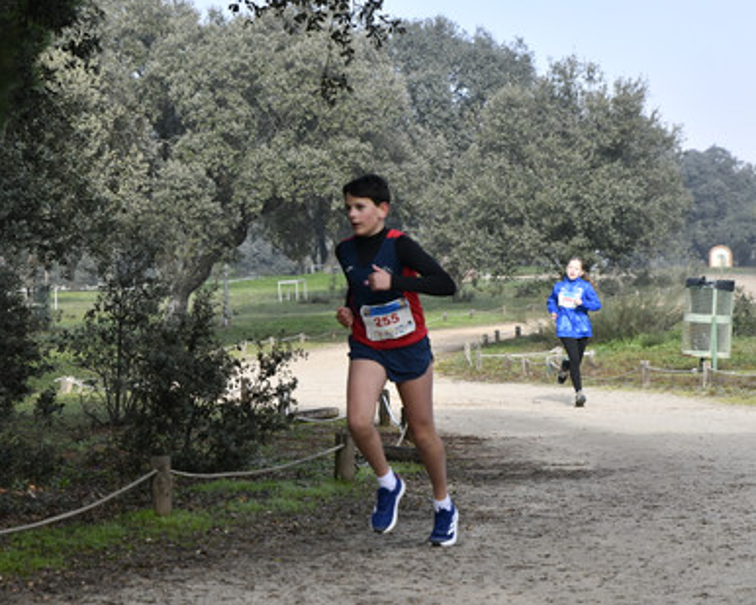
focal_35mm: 113
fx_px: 2529
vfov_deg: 13.6
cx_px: 278
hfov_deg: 17.0
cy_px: 318
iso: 125
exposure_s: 1/400
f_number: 5
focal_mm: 62
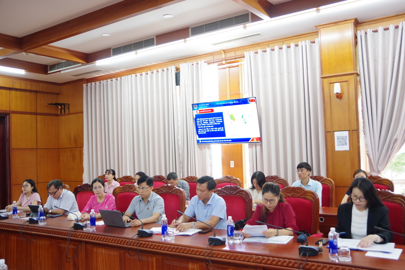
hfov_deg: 60.3
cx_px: 202
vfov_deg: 42.3
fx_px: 349
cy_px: 135
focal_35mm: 31
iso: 1600
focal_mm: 21
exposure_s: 1/40
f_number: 4
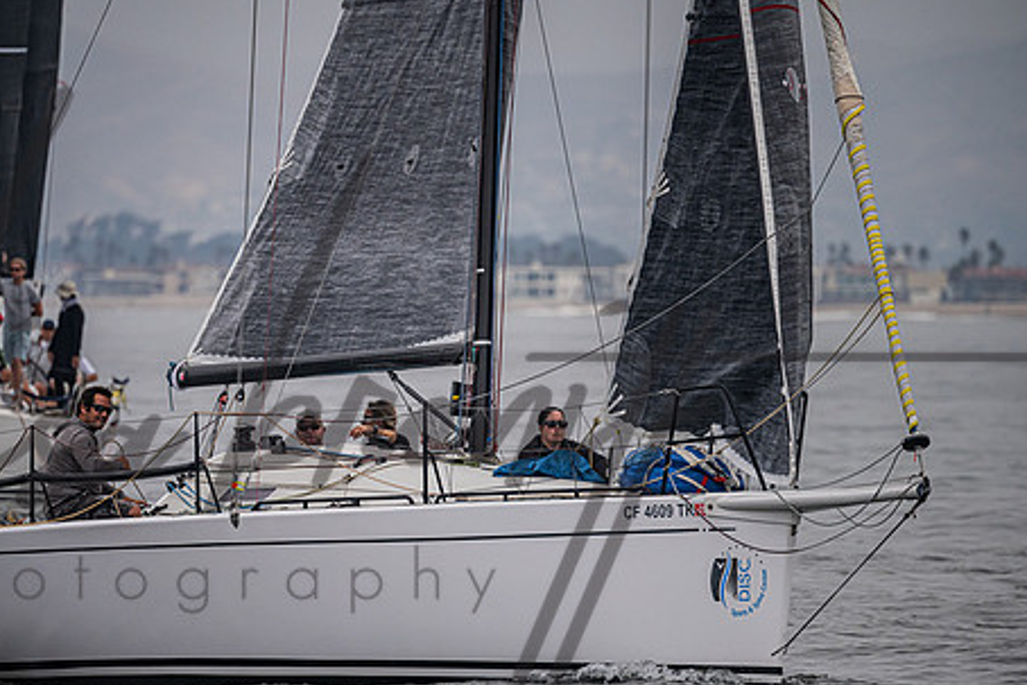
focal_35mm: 519
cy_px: 410
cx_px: 396
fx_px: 14810
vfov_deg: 2.7
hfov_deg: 4.0
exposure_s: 1/5000
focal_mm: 400
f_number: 5.6
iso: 400
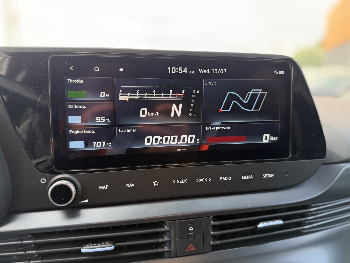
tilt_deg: -9.7
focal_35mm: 24
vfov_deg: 56.8
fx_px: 243
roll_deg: +1.9
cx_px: 175
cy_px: 132
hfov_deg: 71.6
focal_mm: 6.76
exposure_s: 1/170
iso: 80
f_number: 1.78
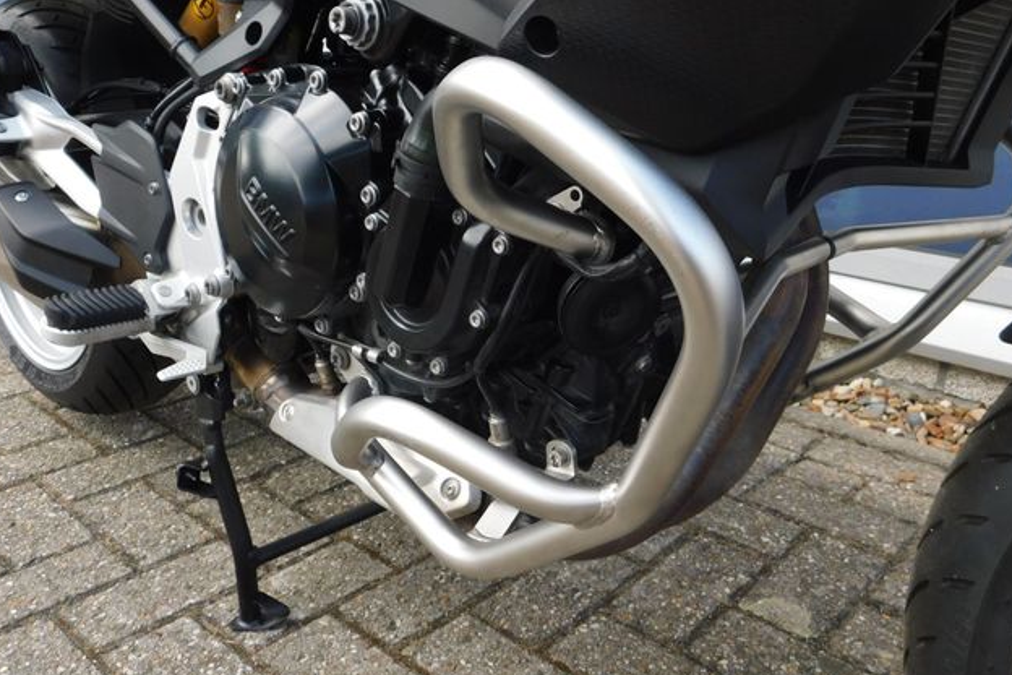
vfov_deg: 41.1
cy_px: 308
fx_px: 899
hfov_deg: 58.7
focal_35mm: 32
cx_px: 501
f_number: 3.2
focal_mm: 5.3
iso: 125
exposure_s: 1/160
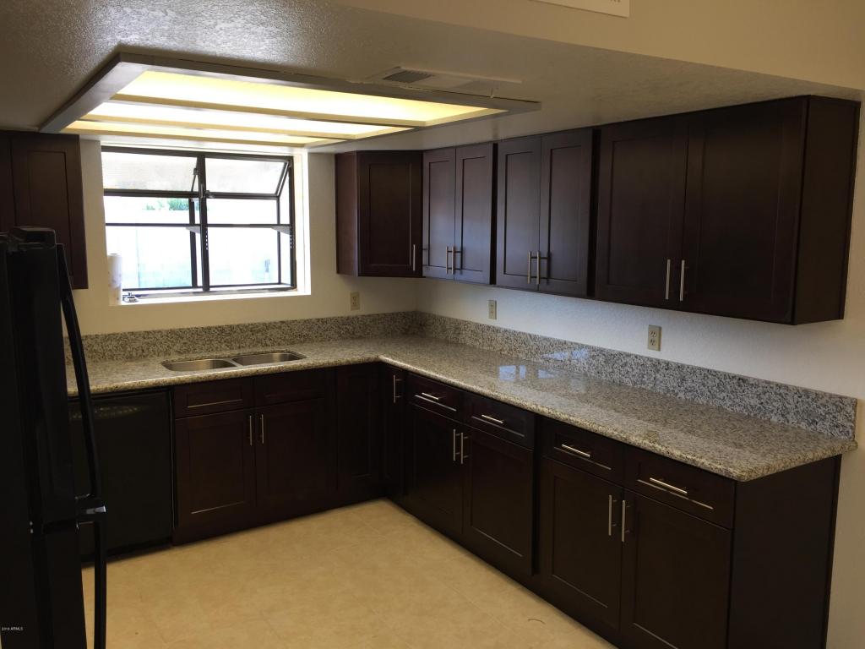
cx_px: 432
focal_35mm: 29
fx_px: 725
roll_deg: -1.0
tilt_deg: -9.0
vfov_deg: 48.2
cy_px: 324
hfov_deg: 61.7
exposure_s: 1/40
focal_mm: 4.15
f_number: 2.2
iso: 32
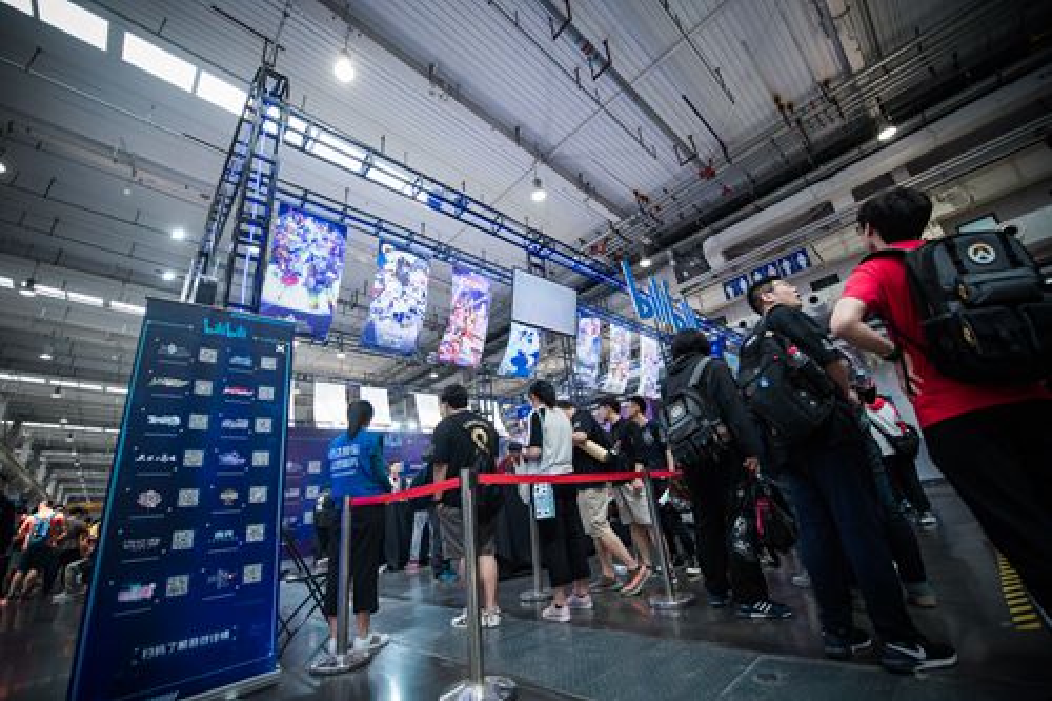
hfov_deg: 104.3
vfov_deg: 81.2
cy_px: 350
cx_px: 526
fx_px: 409
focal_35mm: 14
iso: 500
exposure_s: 1/125
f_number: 2.8
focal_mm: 14
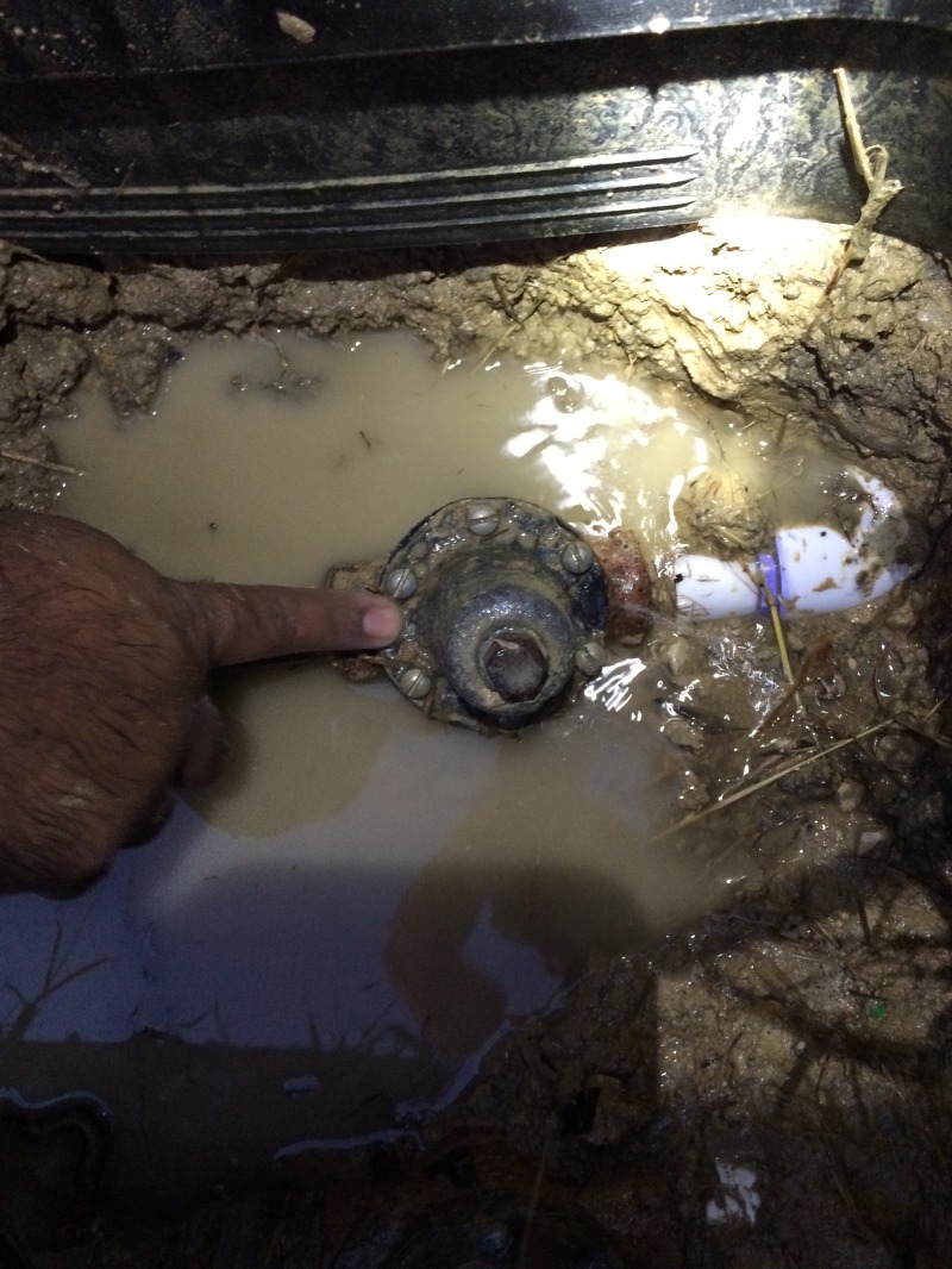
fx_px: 1063
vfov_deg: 61.6
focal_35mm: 29
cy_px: 634
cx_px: 476
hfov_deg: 48.2
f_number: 2.2
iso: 320
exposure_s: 1/24
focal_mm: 4.15
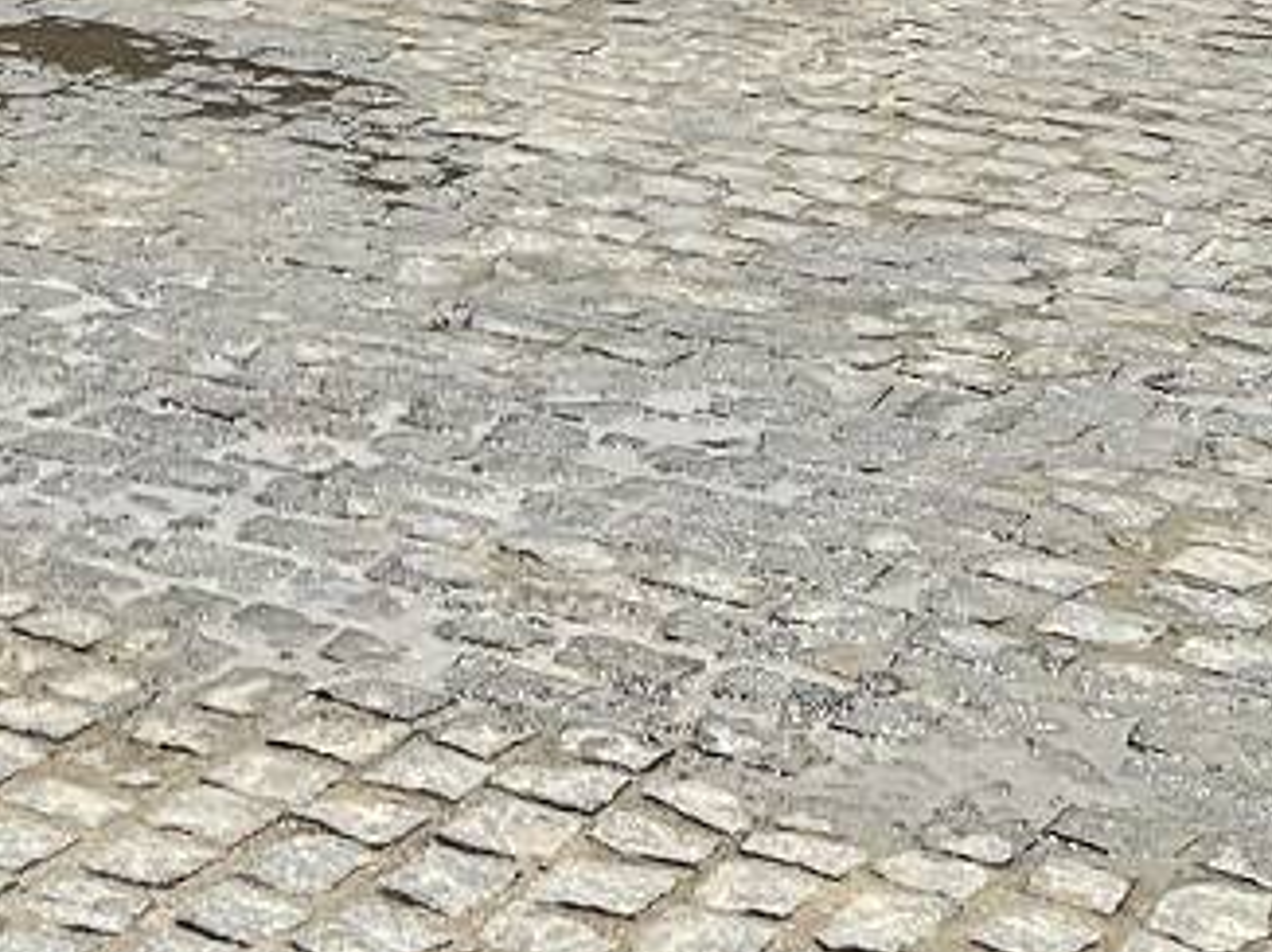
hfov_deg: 16.4
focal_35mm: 115
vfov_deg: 11.4
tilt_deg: -0.1
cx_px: -265
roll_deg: +0.5
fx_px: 4223
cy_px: -1061
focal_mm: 5.7
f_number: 1.5
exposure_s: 1/2915
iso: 50
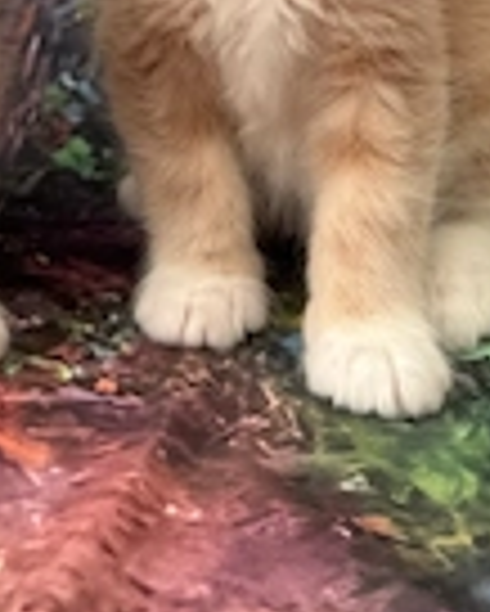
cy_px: -148
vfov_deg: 24.5
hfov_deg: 21.7
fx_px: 1249
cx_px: 49
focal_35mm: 69
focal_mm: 6.76
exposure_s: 1/121
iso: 80
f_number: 1.78
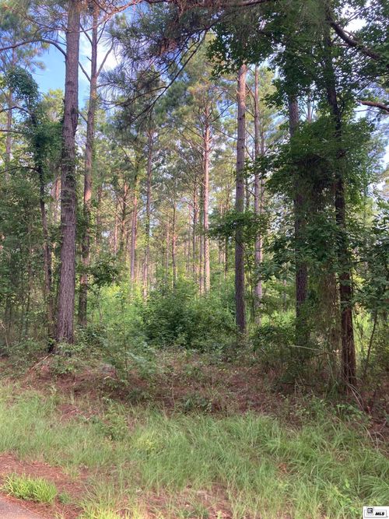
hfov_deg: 49.7
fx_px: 420
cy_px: 260
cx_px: 194
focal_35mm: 28
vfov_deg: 63.5
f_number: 1.8
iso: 25
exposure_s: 1/121
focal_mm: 3.99
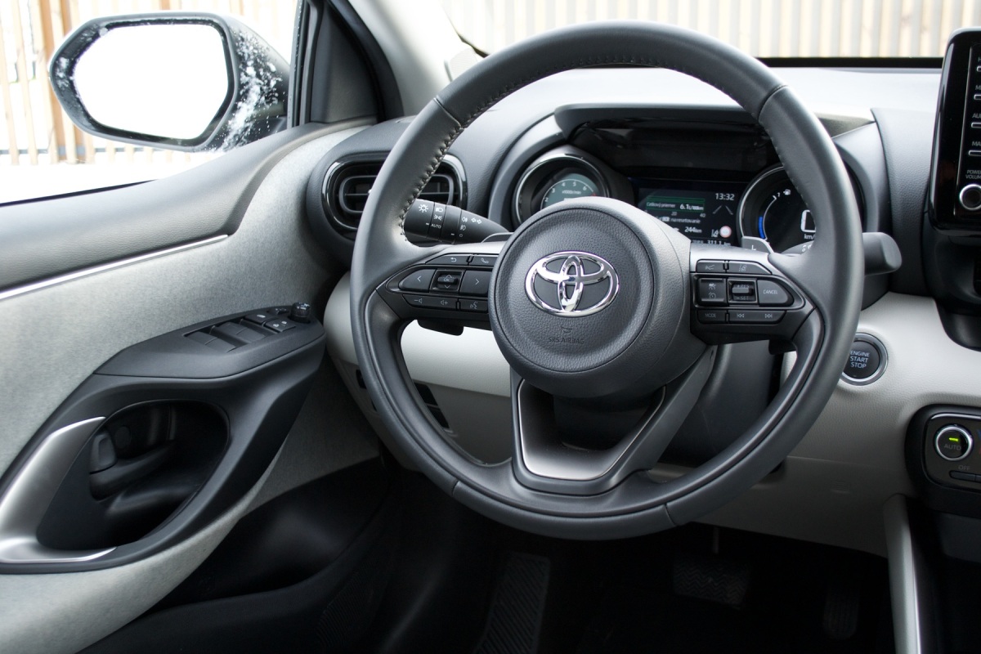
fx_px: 1063
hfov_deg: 49.6
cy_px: 327
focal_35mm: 39
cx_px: 490
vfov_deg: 34.2
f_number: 4.2
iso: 400
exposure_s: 1/80
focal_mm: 26
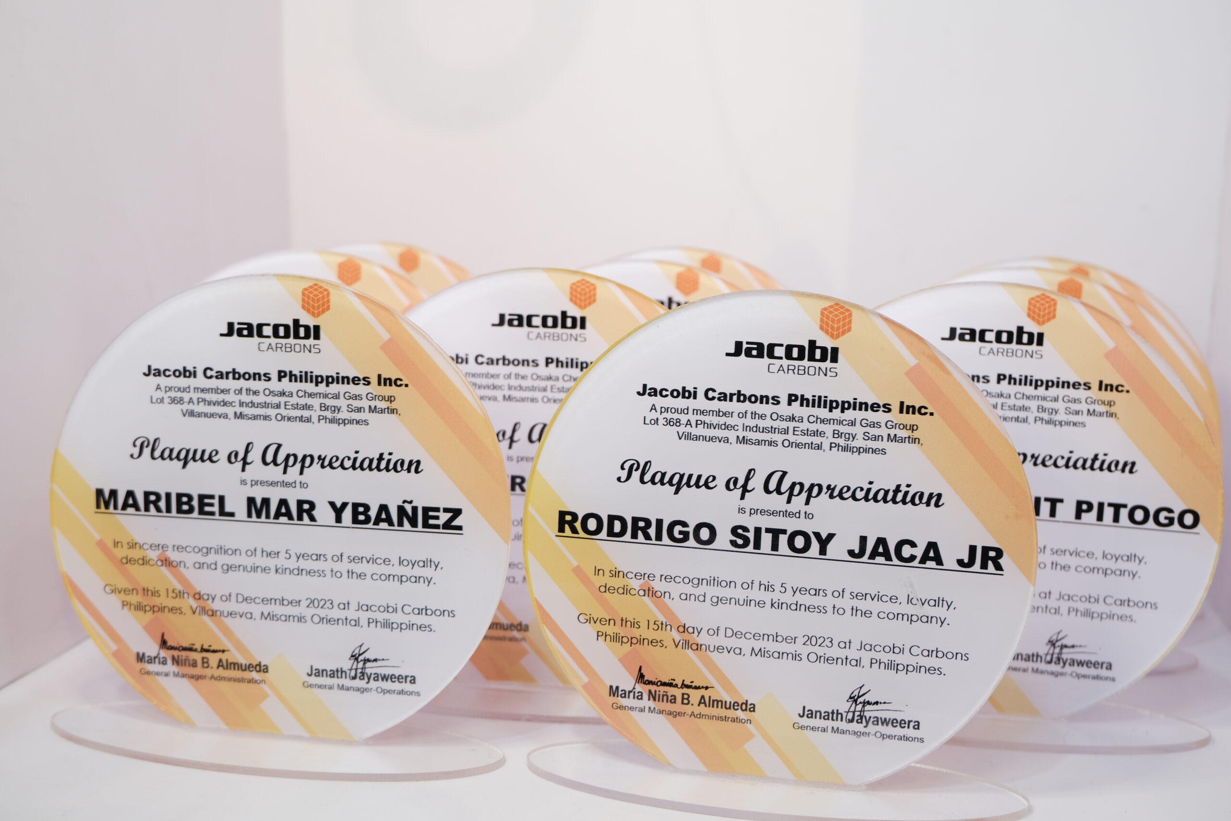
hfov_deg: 47.4
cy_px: 410
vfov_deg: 32.6
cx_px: 616
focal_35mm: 41
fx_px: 1402
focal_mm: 27.1
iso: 160
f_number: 4.4
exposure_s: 1/13
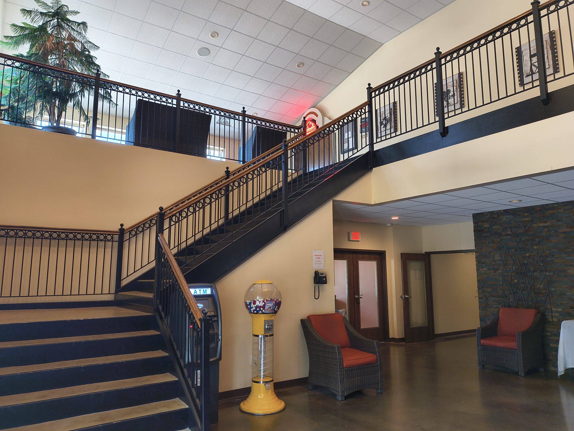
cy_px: 216
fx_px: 415
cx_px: 287
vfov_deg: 54.9
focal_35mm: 25
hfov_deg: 69.4
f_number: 1.7
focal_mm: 4.68
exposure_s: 1/120
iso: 710
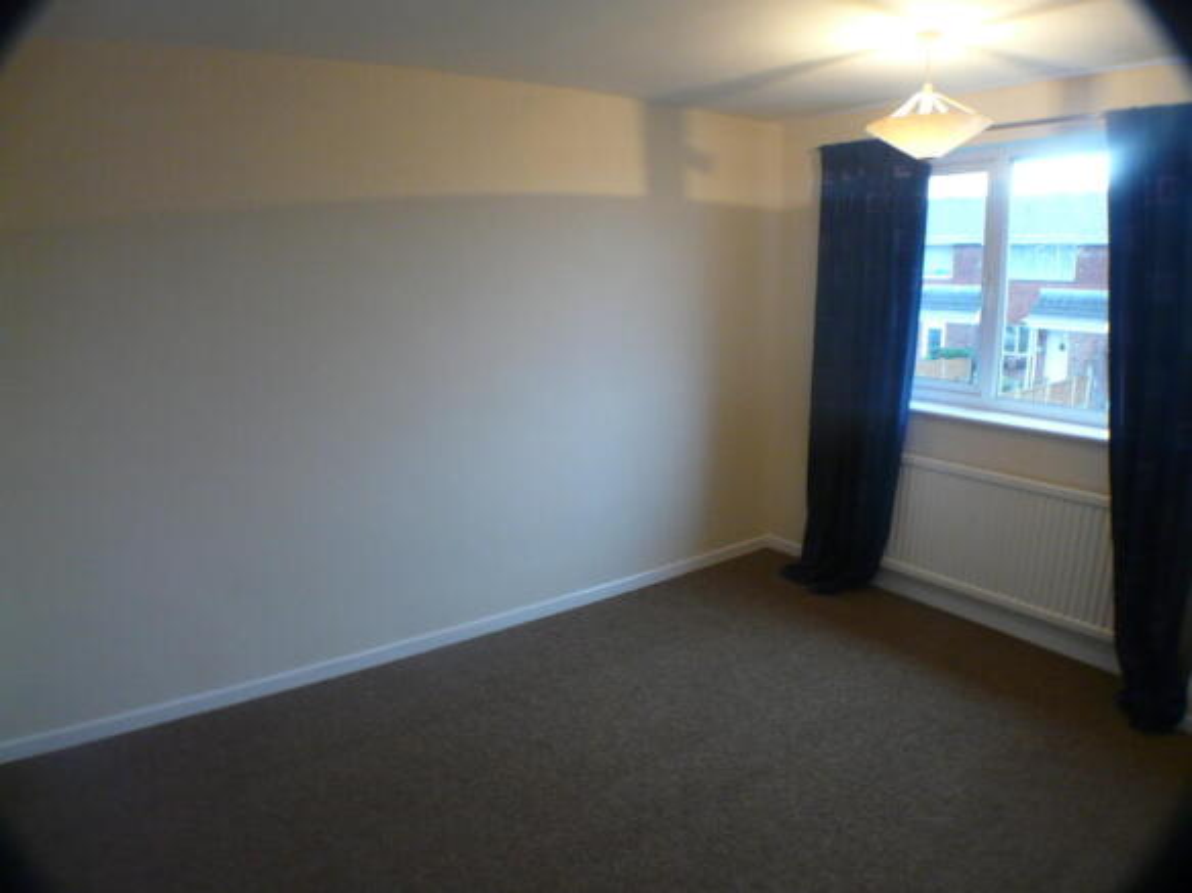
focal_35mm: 28
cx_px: 596
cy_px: 446
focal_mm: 4.6
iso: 200
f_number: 2.8
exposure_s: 1/6
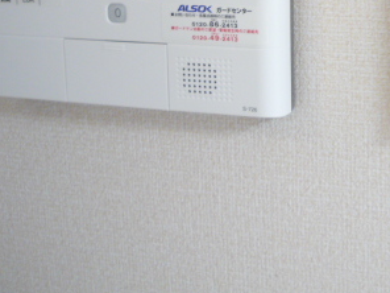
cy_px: 15
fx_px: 608
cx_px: 311
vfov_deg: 25.9
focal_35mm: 54
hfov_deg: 34.5
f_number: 2.8
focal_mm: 4.4
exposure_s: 1/30
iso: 200
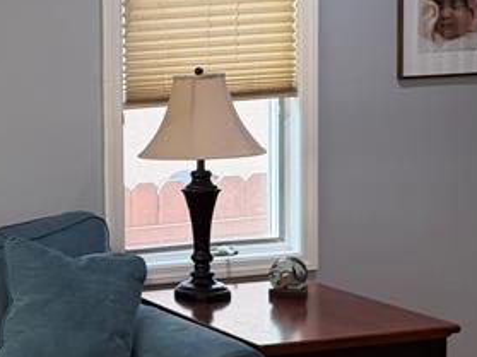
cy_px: 183
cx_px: -212
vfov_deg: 16.8
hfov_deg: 19.7
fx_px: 1212
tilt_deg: -5.1
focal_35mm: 88
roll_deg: +0.5
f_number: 1.78
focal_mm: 6.76
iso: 200
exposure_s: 1/120
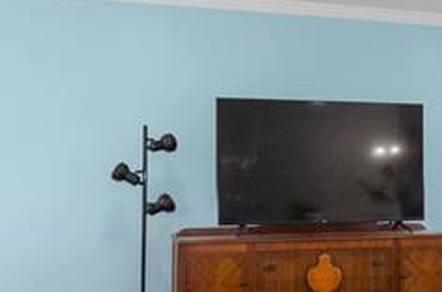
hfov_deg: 28.9
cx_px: 449
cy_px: 135
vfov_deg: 20.8
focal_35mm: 65
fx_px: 796
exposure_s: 1/200
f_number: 4.5
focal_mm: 10
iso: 500
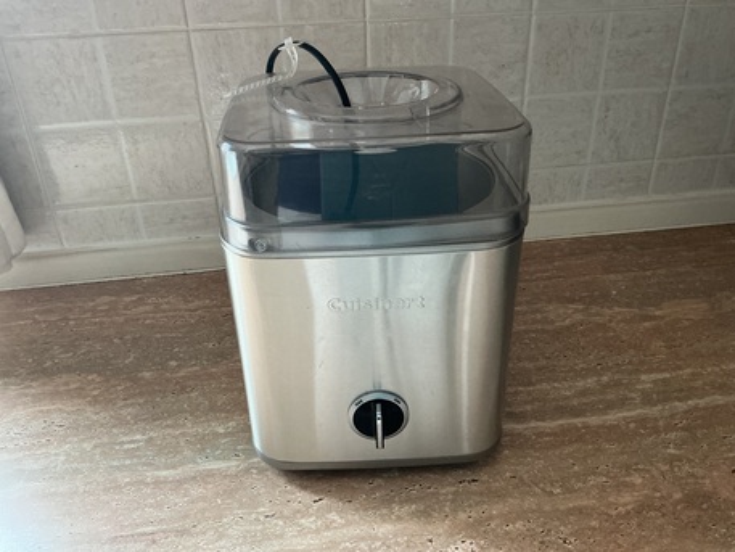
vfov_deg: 48.2
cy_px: 276
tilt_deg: -29.7
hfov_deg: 61.6
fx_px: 616
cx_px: 368
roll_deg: +1.7
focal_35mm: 29
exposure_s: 1/60
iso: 160
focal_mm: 3
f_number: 1.8
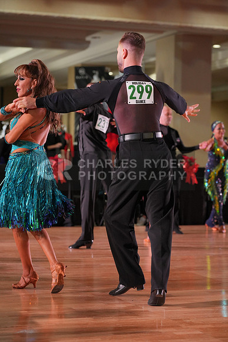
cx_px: 114
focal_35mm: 94
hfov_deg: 14.6
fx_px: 892
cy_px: 171
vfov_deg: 21.7
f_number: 4
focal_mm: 94
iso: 2000
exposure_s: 1/400
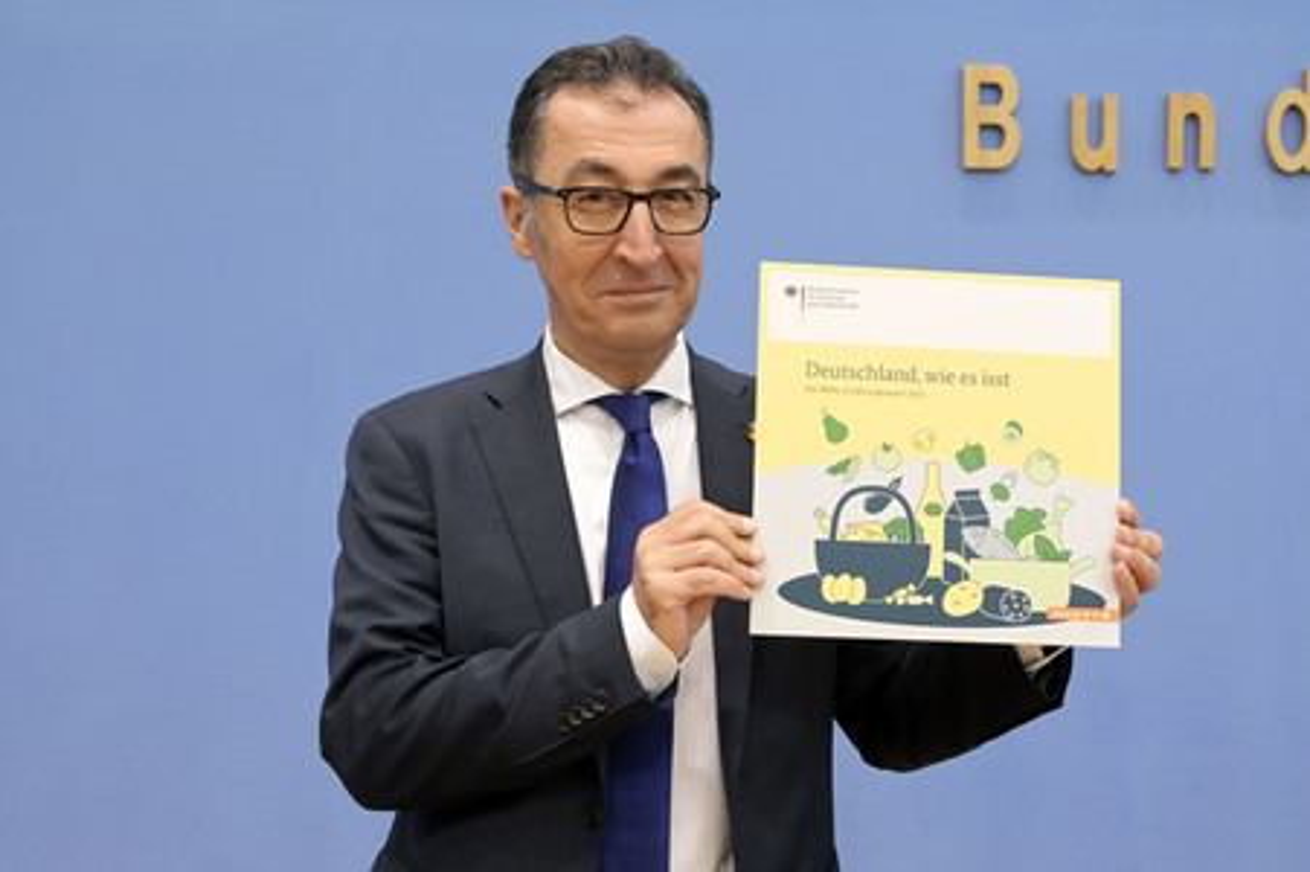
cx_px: 655
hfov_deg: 46.4
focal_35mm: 42
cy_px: 436
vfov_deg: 31.8
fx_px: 1527
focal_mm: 42
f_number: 5.6
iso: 5000
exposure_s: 1/400
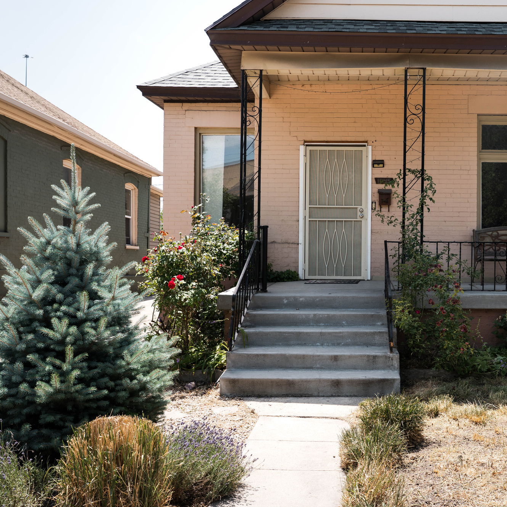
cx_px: 354
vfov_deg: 43.6
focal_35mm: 38
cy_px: 254
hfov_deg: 42.7
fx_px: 634
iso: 100
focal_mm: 29.2
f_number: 7.1
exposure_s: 1/250
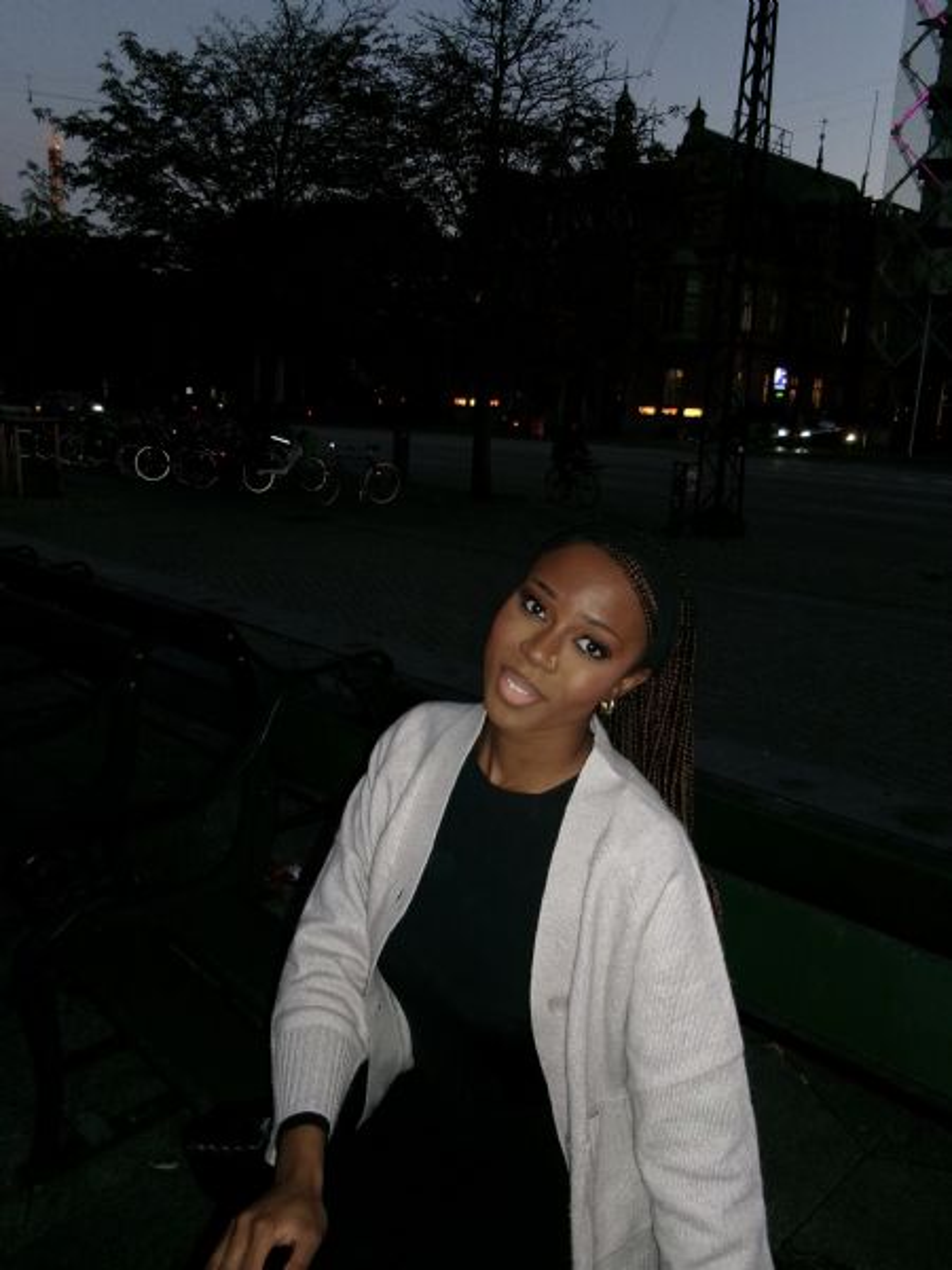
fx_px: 1027
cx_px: 476
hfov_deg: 49.7
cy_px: 635
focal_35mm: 28
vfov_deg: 63.4
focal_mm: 5.1
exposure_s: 1/34
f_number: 3.9
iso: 400
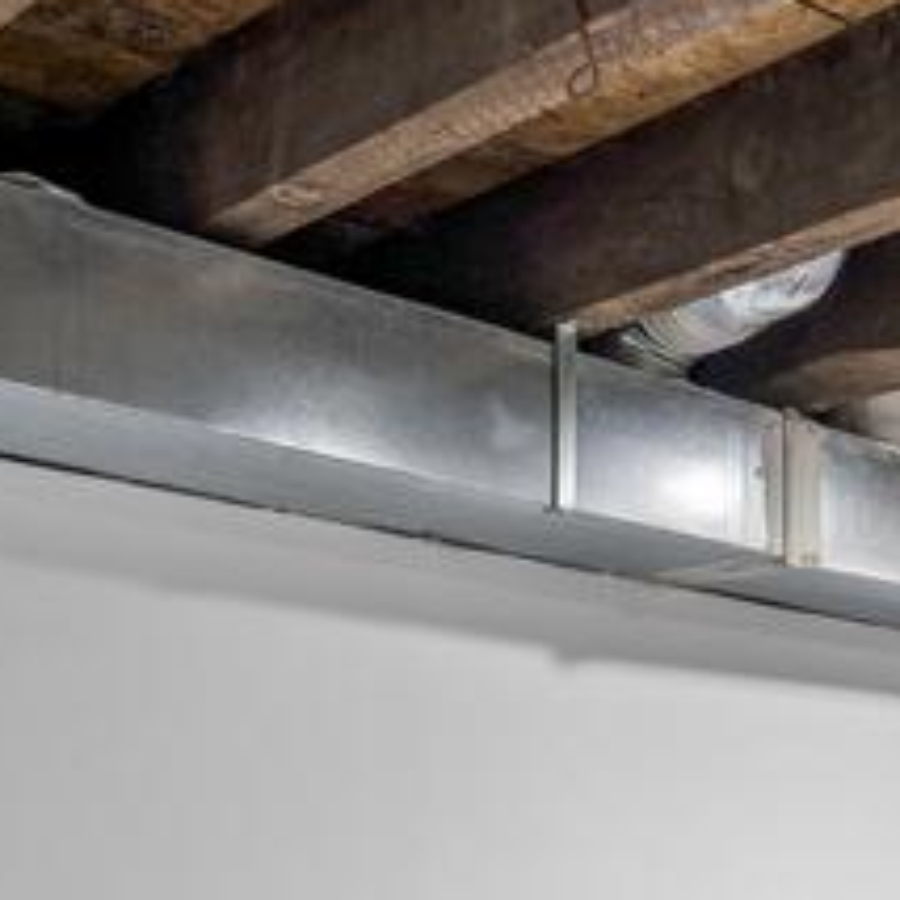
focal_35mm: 65
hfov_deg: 23.3
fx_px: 1912
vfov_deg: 24.7
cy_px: 995
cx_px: 1182
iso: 250
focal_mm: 16
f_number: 4
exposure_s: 1/10
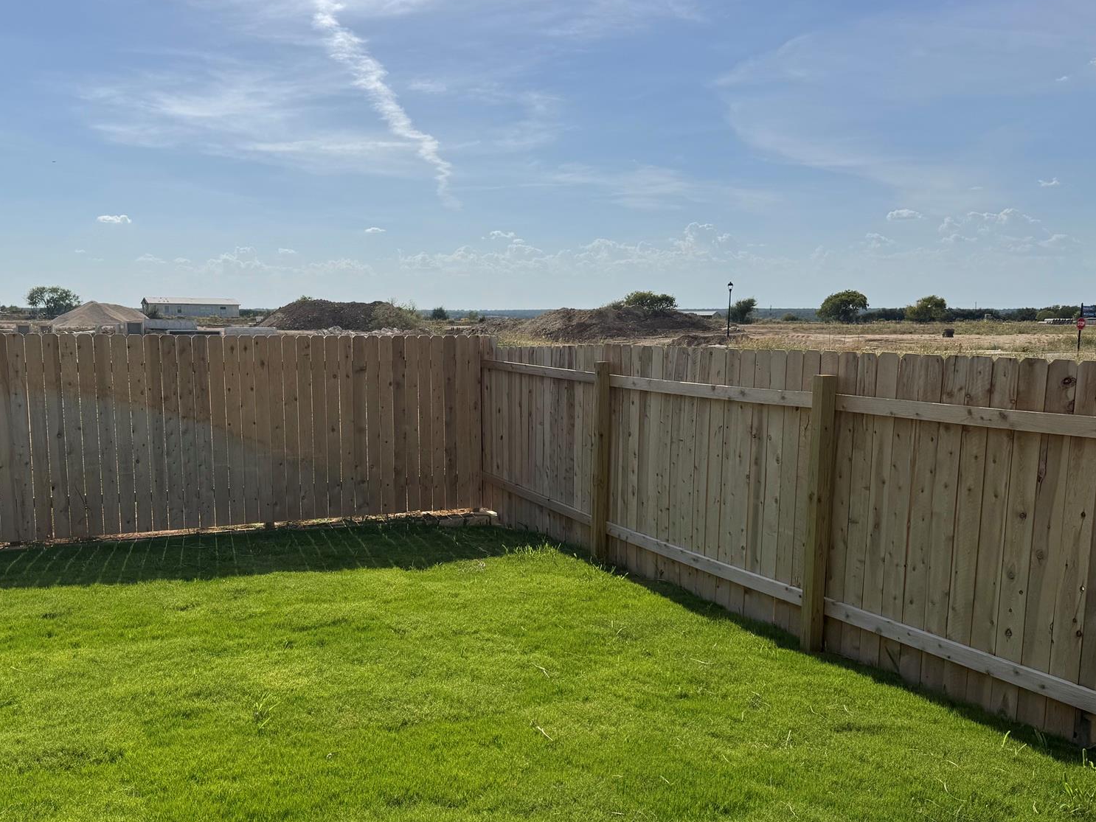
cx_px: 423
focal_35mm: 31
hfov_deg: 57.7
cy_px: 436
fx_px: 982
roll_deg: +0.0
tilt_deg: -6.9
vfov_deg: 45.4
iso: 80
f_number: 1.78
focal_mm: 6.76
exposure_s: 1/9009
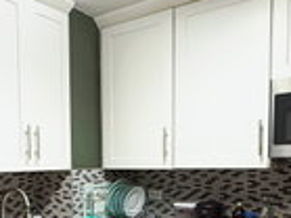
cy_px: 187
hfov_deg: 43.2
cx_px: 93
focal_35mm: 43
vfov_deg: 32.3
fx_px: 361
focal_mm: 2.22
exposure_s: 1/120
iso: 250
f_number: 2.2
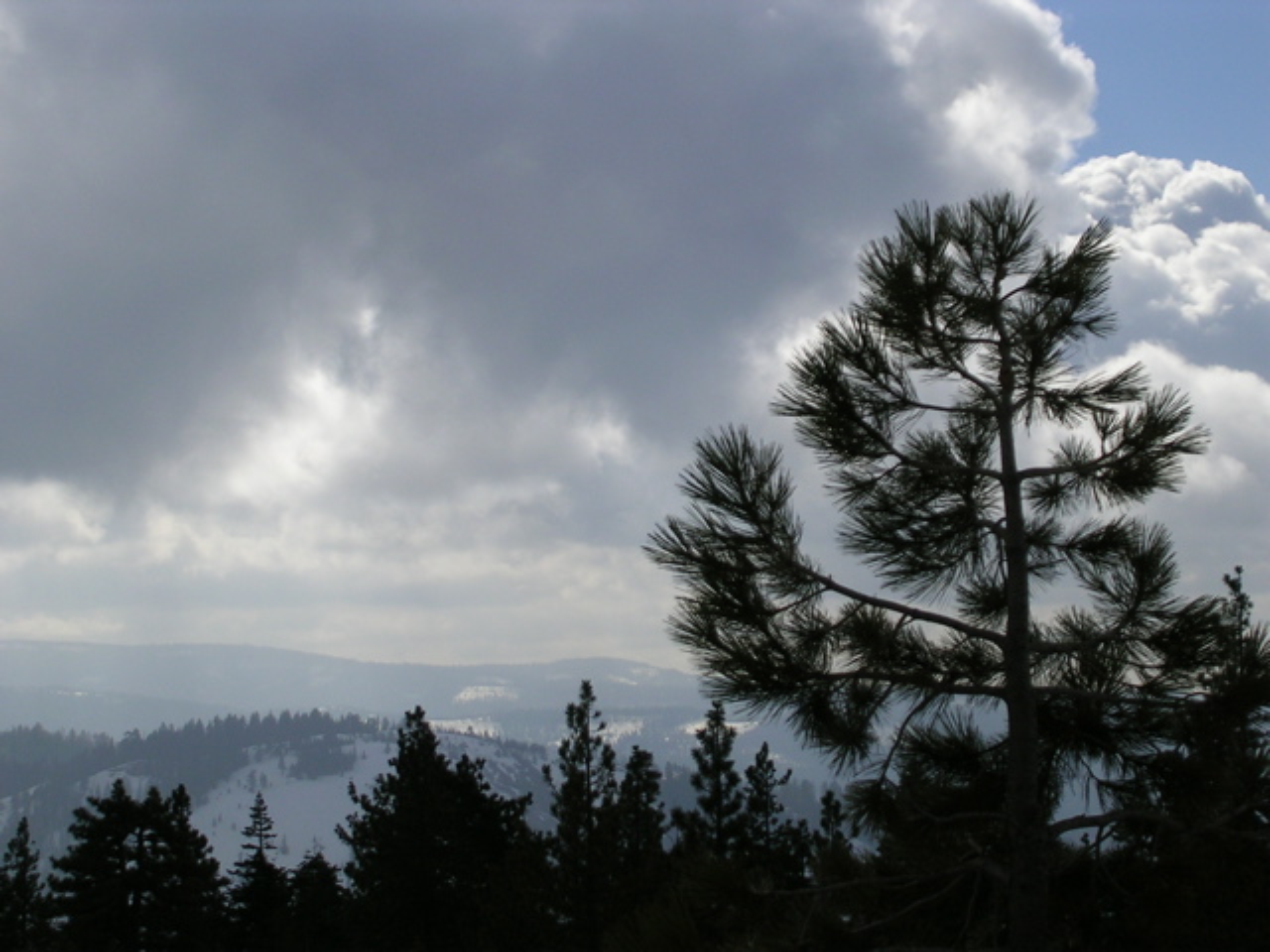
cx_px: 635
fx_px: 4036
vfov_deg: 13.5
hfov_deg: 17.9
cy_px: 476
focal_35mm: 110
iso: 50
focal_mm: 16.7
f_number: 4.8
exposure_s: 1/1412
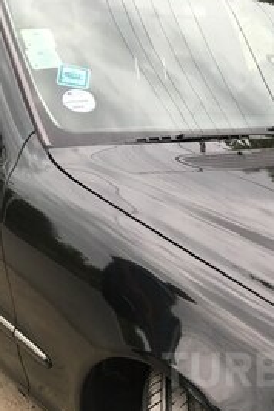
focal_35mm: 56
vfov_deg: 33.7
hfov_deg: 23.1
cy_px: 369
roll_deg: -2.3
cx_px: 280
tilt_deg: -31.8
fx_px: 639
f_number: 2.2
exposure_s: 1/33
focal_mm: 4.15
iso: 50
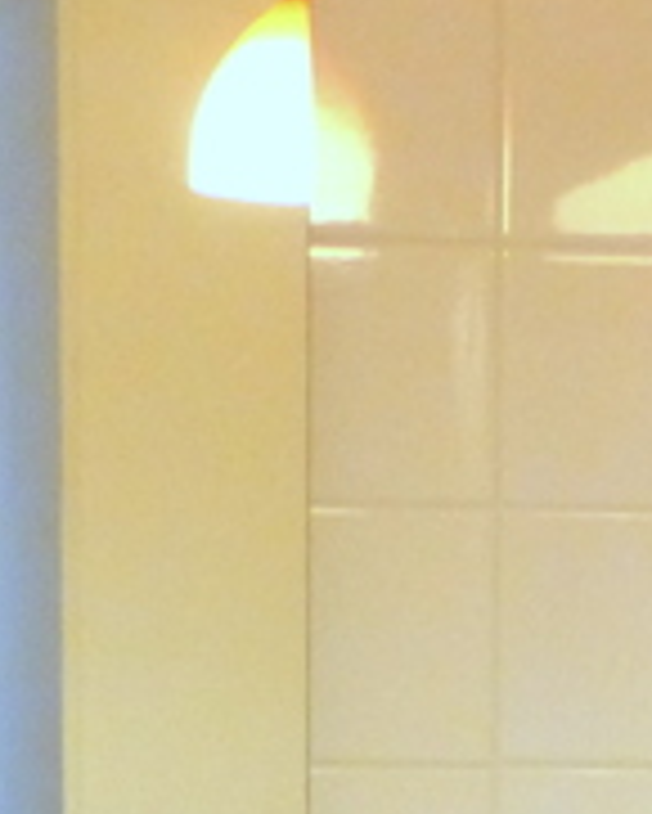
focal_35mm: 183
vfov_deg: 9.9
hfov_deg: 8.4
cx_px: 454
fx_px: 4410
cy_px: 1493
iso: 400
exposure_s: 1/15
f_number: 2.8
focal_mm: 6.2
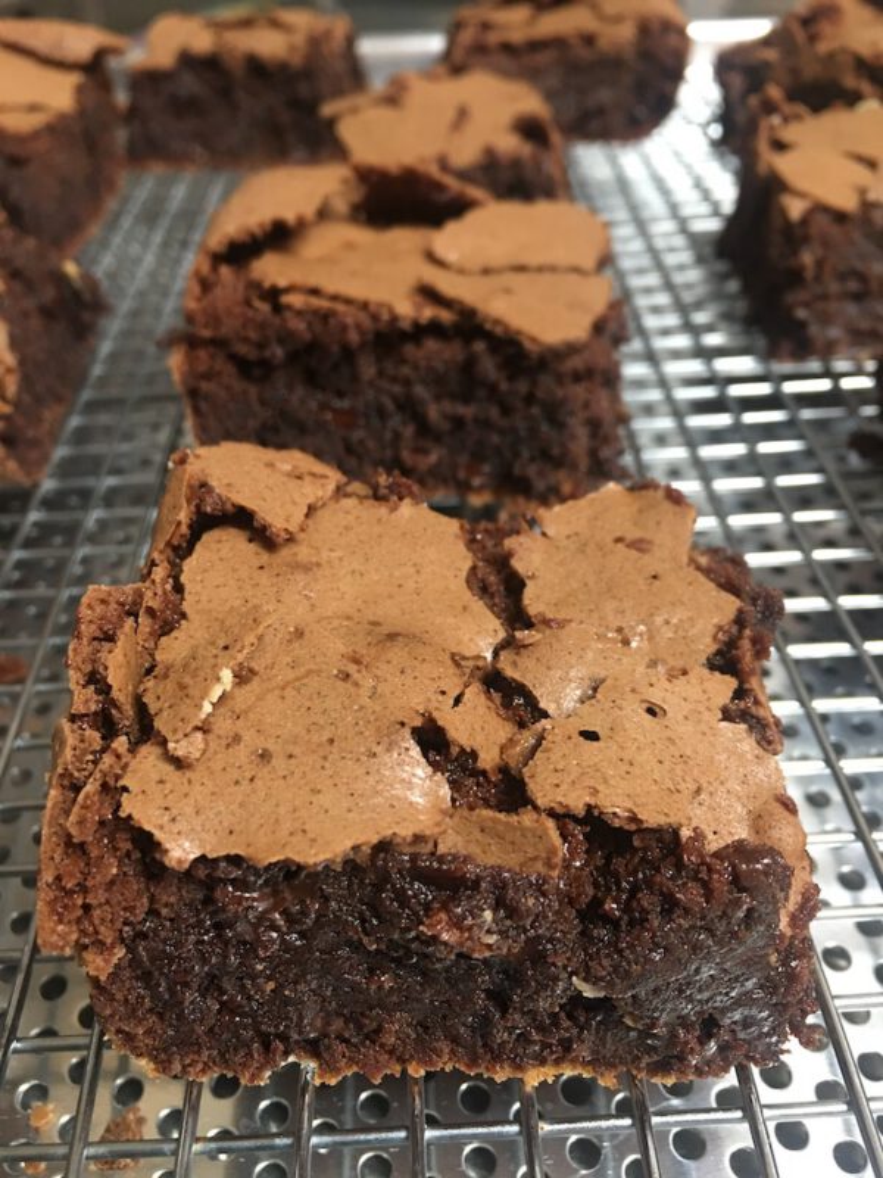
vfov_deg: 61.7
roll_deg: +1.2
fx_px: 986
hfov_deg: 48.2
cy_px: 589
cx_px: 442
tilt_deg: -37.9
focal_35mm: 29
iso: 80
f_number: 2.2
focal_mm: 4.15
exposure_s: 1/10
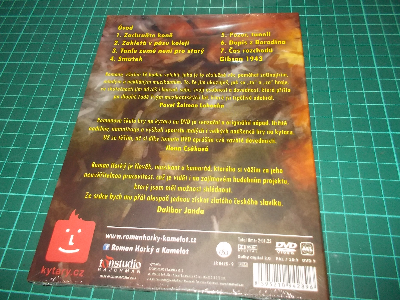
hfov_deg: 61.7
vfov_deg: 48.2
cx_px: 200
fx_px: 335
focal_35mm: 29
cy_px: 150
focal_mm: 4.1
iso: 200
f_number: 3.3
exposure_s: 1/30
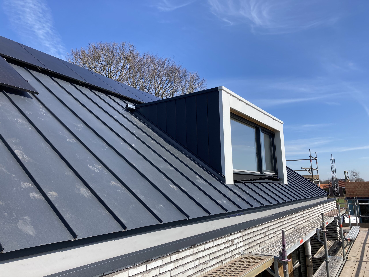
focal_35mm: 28
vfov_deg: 49.7
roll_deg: -0.3
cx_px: 184
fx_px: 298
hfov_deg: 63.4
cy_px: 138
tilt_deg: +11.5
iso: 20
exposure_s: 1/1845
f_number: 1.8
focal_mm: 3.99
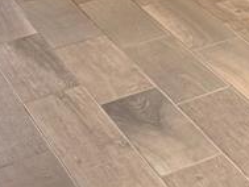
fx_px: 936
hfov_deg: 13.3
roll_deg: +0.2
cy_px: -307
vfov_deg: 9.7
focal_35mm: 130
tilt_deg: -5.7
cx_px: 477
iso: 200
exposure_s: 1/60
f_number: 1.78
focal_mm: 6.76
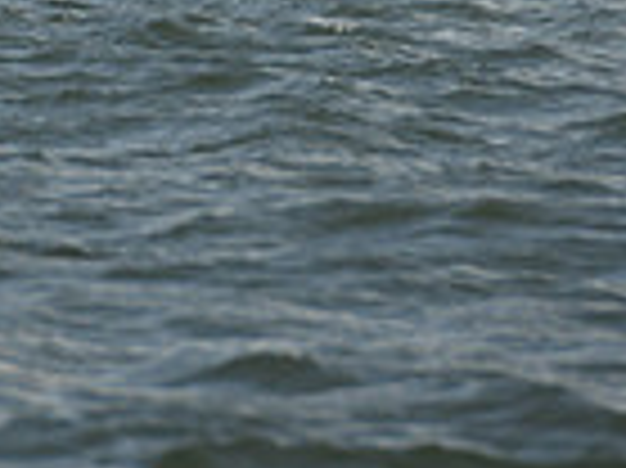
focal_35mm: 805
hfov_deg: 2.5
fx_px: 14545
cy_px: -796
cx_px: -83
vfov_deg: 1.8
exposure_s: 1/1600
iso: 280
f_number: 8
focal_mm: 200
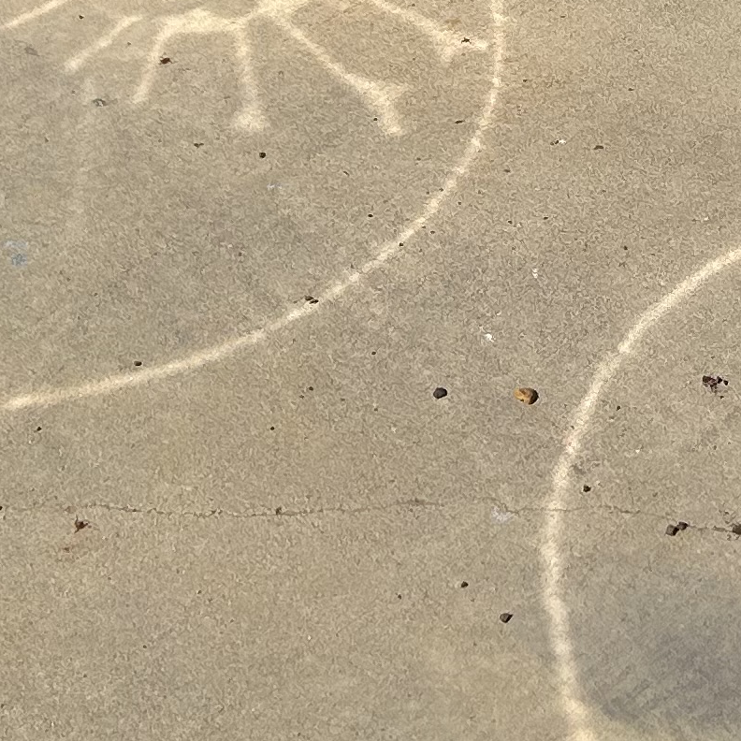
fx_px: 2834
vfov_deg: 13.9
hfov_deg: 14.8
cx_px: 596
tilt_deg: -21.9
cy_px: -386
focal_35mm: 117
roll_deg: +1.5
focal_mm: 5.7
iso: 50
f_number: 1.5
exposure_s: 1/6211
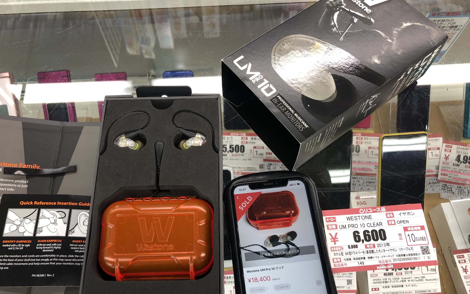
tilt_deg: -66.6
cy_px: 170
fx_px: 384
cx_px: 235
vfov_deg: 41.7
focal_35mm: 30
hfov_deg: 62.9
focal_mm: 3.99
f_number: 1.8
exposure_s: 1/30
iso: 32
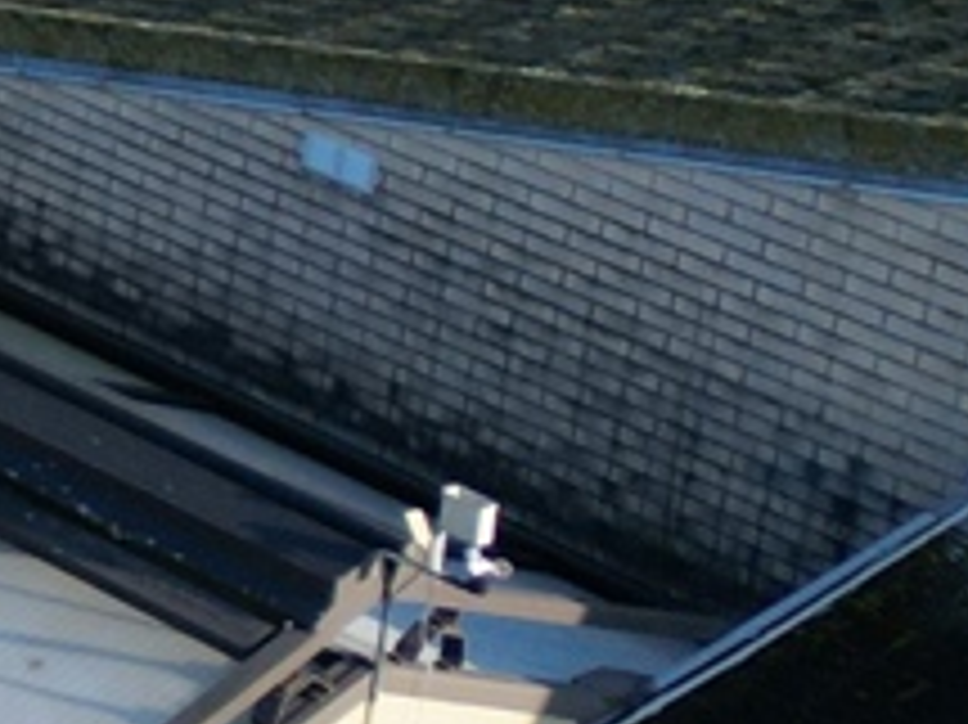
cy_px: -535
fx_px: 5003
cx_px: -2134
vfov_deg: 8.0
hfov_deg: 8.7
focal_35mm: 179
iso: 110
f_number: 1.7
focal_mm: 6.72
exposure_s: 1/1500
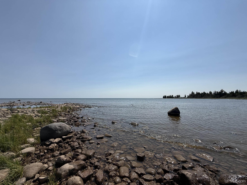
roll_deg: +0.2
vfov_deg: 85.7
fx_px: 100
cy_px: 92
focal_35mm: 14
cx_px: 124
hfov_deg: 102.1
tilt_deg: +4.2
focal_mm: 2.22
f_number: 2.2
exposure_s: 1/6173
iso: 50
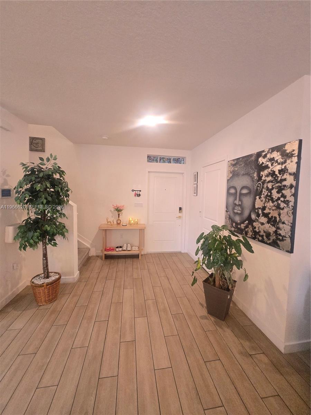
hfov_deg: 89.9
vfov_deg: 106.2
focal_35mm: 13
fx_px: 156
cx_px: 156
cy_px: 208
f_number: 2.2
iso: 400
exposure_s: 1/60
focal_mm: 1.7
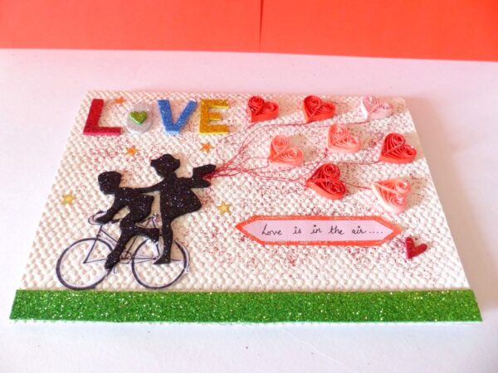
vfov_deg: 54.9
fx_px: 360
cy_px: 186
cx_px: 249
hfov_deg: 69.4
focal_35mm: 25
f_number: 2.8
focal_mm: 4.5
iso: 400
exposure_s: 1/15
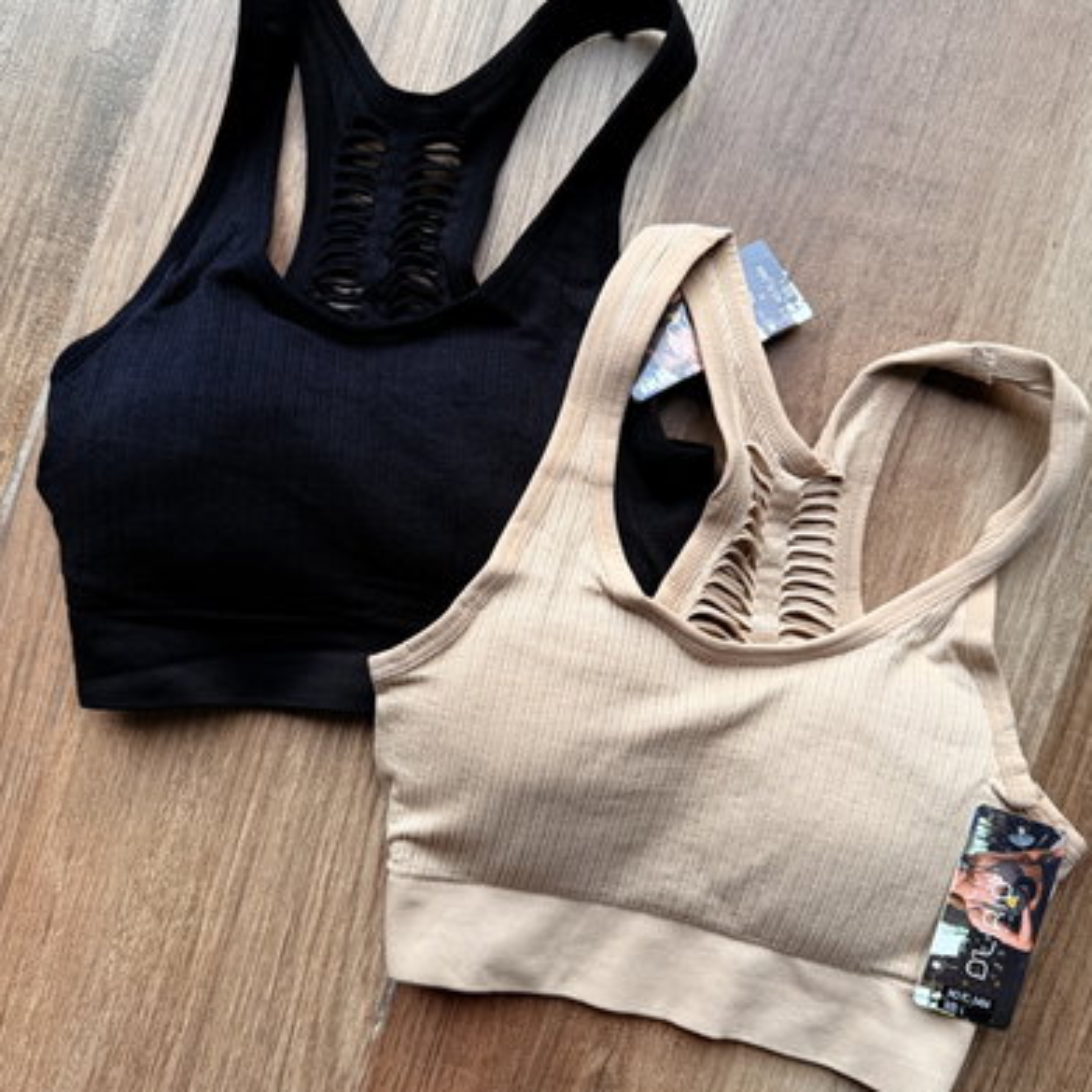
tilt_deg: -88.4
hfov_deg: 55.6
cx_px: 554
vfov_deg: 55.6
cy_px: 536
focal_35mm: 29
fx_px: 1035
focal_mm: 6.76
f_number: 1.78
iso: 64
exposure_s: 1/282
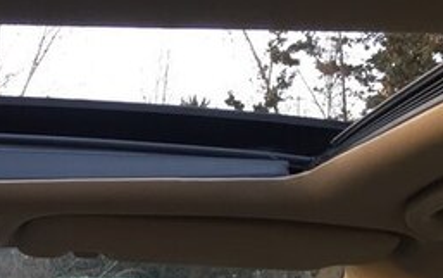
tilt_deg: -6.9
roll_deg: +0.3
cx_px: -19
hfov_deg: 24.7
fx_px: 954
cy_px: 419
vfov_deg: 15.3
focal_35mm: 79
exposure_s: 1/33
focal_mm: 4.15
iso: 80
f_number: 2.2
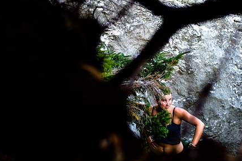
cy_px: 69
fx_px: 450
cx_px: 137
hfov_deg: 30.1
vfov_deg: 20.3
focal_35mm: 67
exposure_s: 1/125
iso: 800
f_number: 3.2
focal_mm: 50
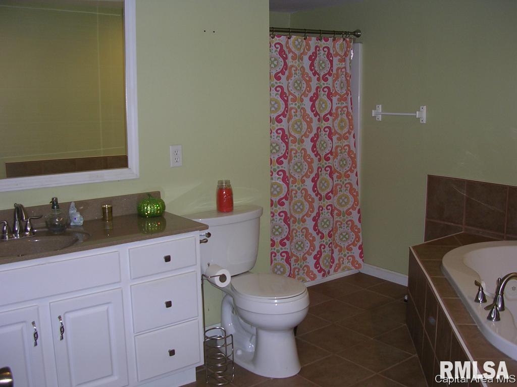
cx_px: 258
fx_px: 568
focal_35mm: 38
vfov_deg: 37.7
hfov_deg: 49.0
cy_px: 194
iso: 50
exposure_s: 1/60.1
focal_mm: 5.8
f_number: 2.8
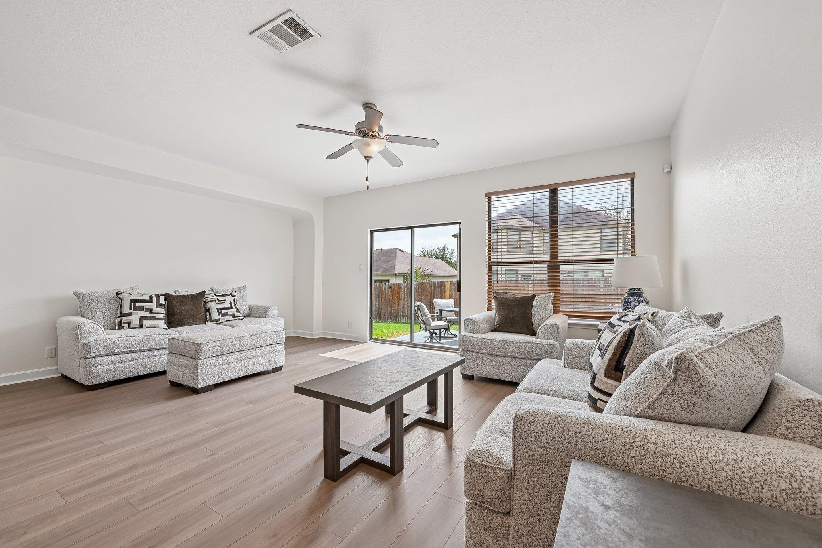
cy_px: 274
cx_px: 411
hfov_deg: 102.3
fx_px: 331
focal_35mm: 14
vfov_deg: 79.2
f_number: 8
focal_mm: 14.5
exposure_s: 1/25
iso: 100
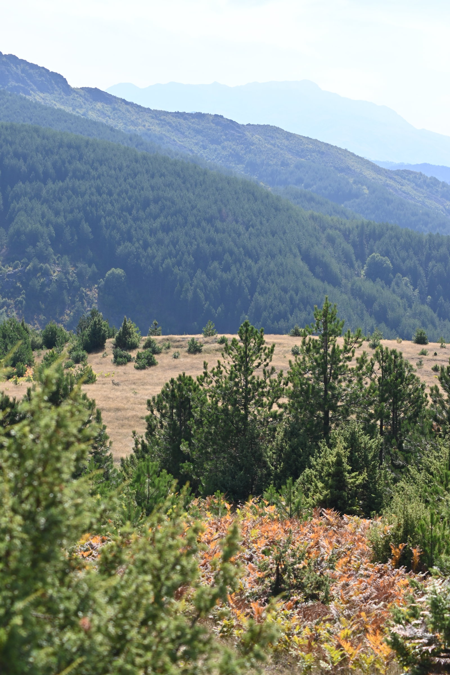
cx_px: 225
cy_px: 338
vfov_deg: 24.6
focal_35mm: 82
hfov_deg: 16.6
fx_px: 1547
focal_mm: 55
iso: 100
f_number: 6.3
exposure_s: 1/320
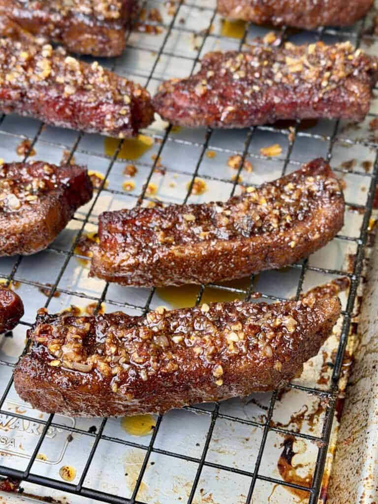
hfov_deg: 30.3
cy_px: 252
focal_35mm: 48
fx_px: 699
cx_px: 189
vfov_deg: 39.7
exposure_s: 1/120
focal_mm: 6.76
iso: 64
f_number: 1.78
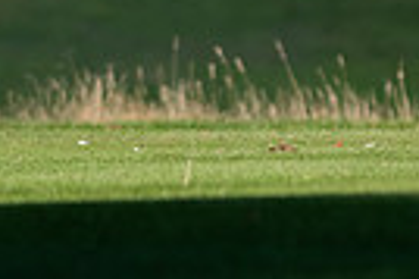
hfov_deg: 1.2
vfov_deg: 0.8
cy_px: -318
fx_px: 19622
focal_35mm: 1688
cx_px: 729
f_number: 5.6
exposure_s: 1/2500
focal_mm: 260
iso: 640
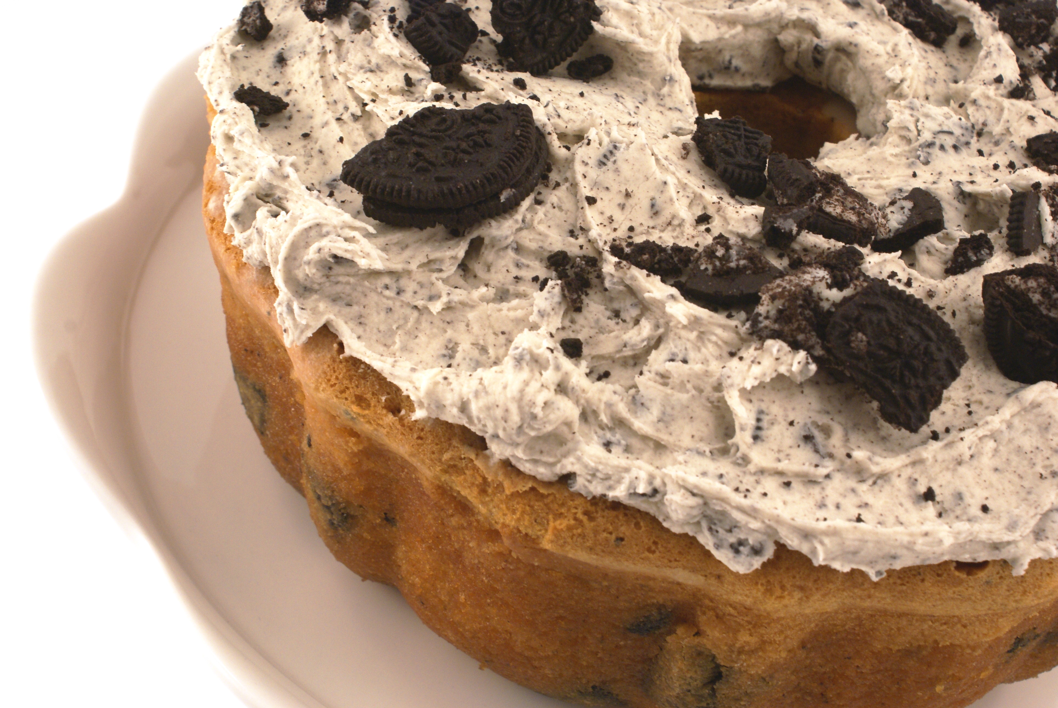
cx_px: 529
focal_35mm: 60
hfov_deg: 33.4
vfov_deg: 22.7
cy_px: 354
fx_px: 1765
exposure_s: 1/100
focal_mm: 40
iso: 400
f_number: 13
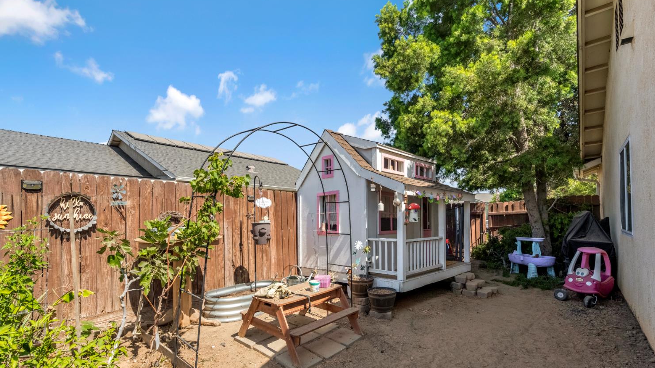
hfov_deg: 95.9
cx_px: 325
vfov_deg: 63.5
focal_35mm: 17
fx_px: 295
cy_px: 215
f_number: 7.1
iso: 640
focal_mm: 16
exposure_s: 1/1000
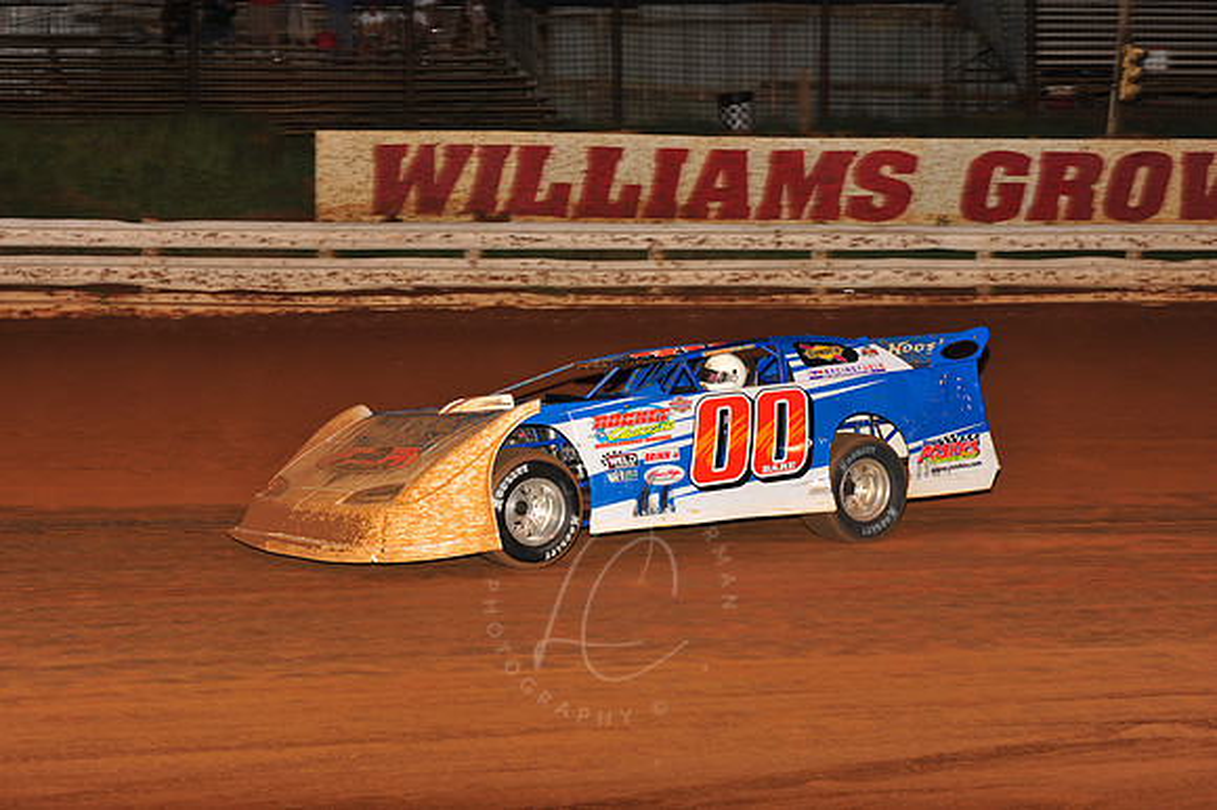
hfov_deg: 23.7
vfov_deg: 15.9
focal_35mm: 86
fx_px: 2906
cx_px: 608
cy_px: 405
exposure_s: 1/320
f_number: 6.3
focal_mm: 86
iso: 800
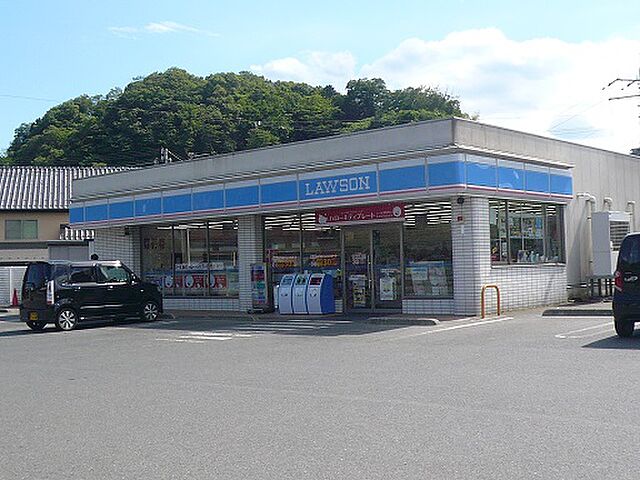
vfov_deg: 32.2
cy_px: 240
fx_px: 832
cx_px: 320
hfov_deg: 42.1
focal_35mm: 45
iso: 100
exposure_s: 1/160
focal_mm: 4.9
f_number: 8
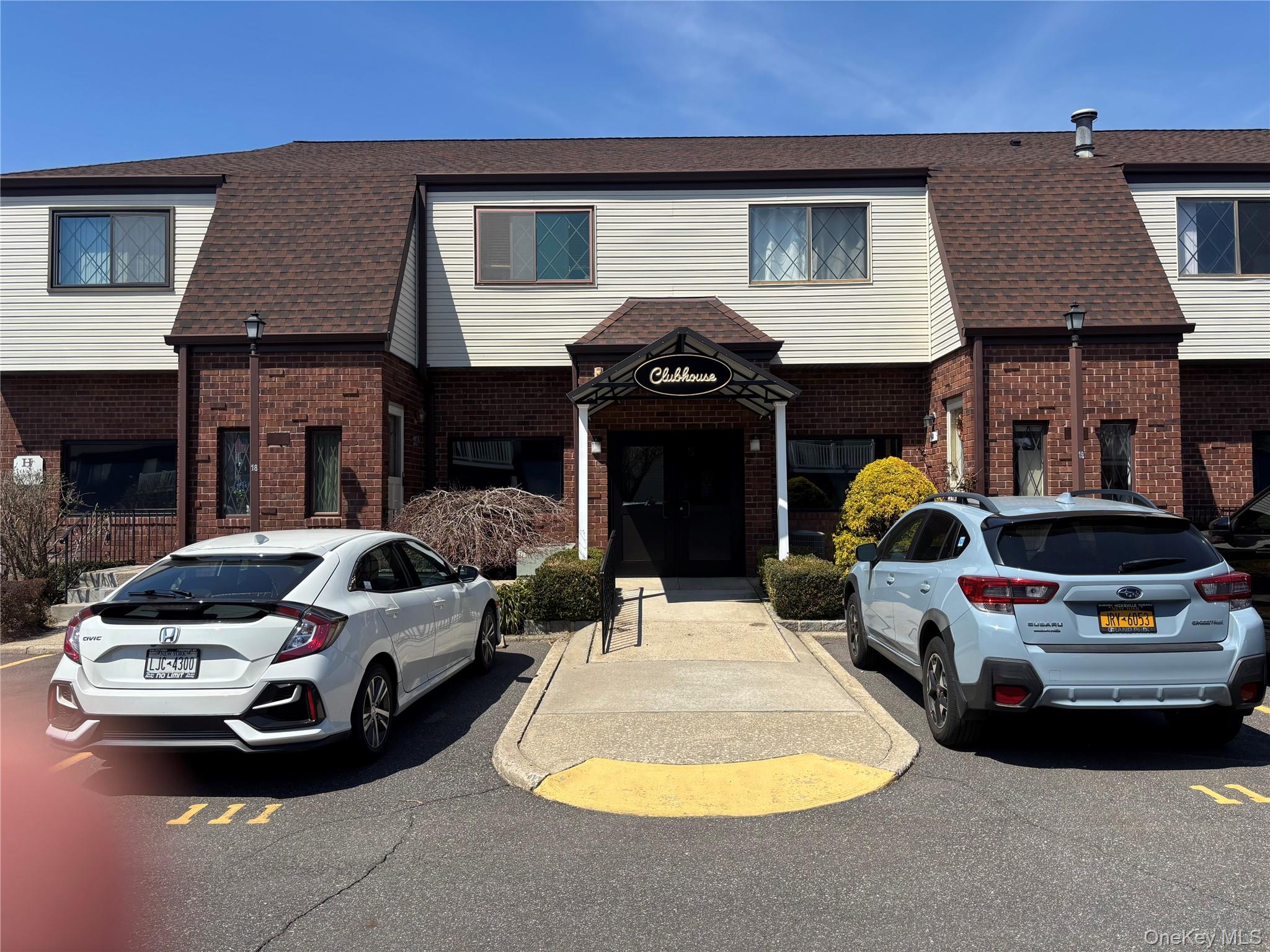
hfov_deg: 67.3
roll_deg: +0.4
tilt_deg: +2.5
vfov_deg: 53.1
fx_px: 954
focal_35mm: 26
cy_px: 476
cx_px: 635
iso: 50
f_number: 1.6
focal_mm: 5.96
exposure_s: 1/3650
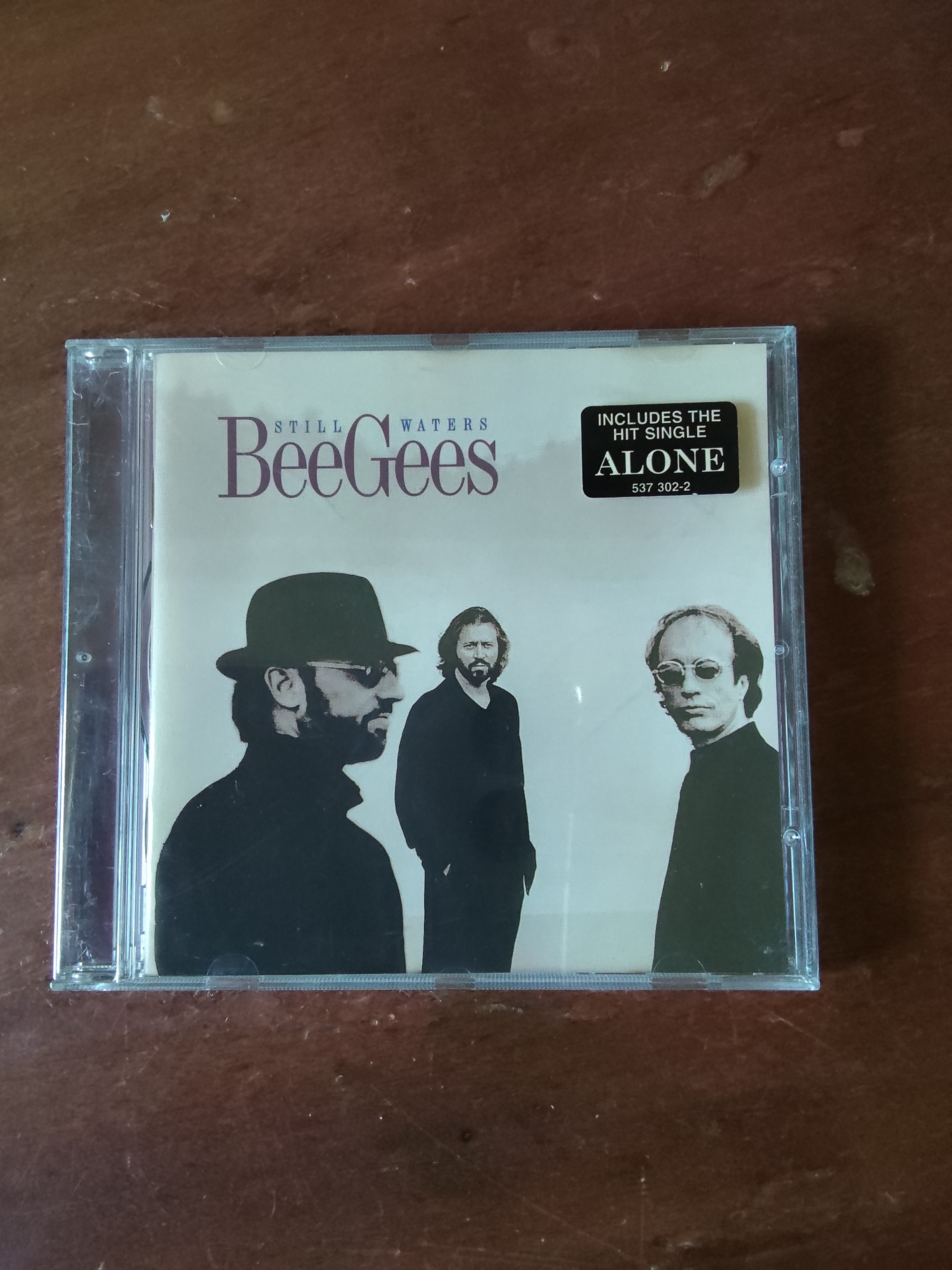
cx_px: 476
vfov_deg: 67.3
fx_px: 953
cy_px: 635
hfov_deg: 53.1
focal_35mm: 26
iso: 640
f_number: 2
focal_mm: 2.78
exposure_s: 1/33.3
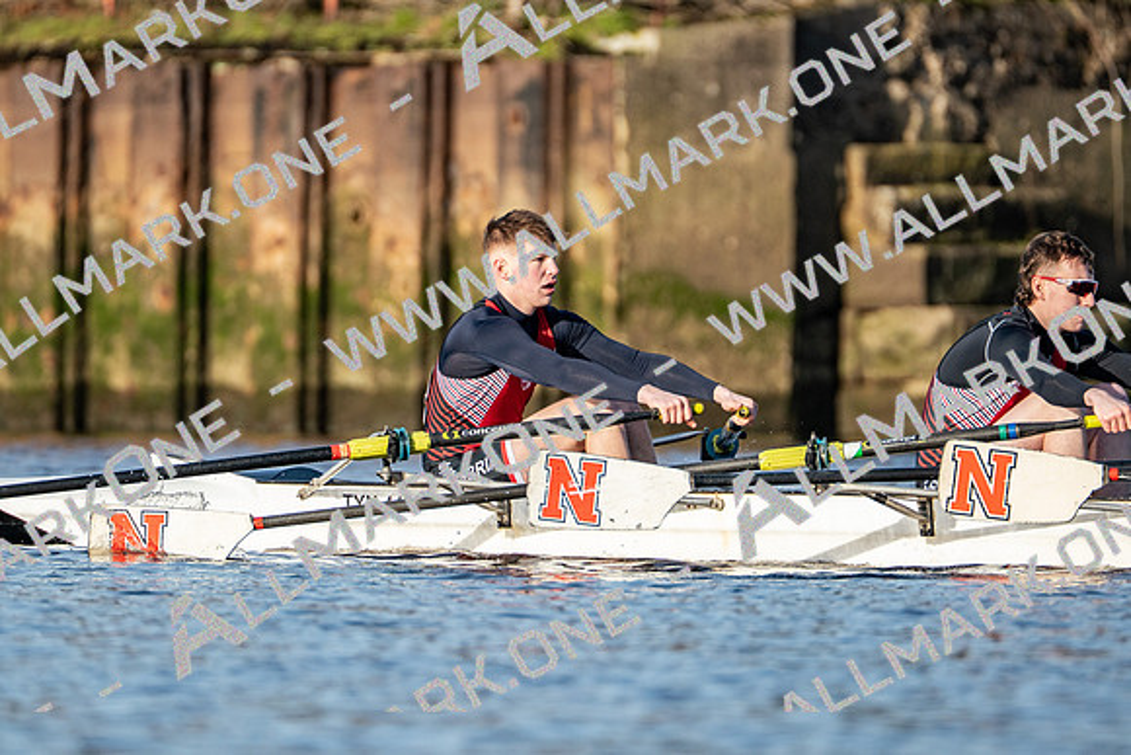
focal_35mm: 900
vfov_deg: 1.5
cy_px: 378
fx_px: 28280
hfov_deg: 2.3
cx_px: 566
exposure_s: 1/2000
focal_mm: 600
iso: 640
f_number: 6.3
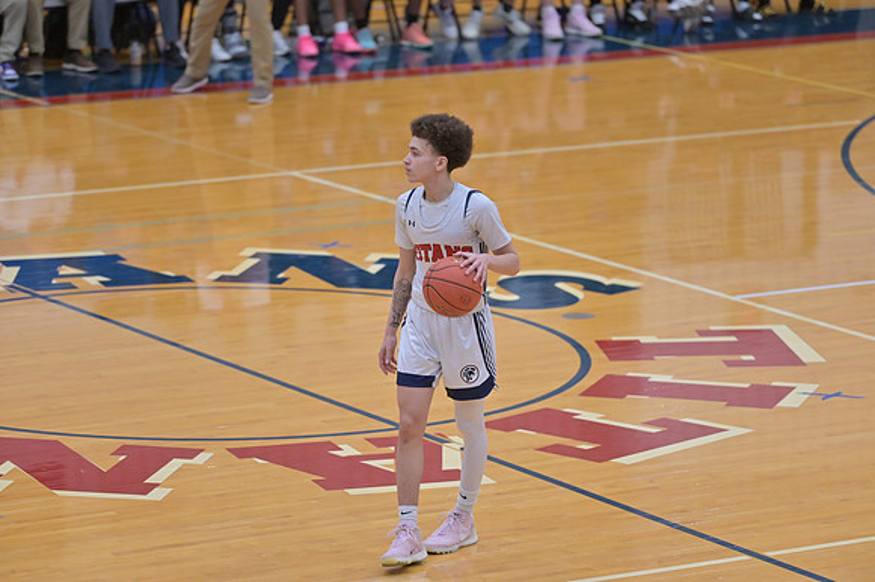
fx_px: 4858
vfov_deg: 6.9
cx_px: 438
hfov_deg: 10.3
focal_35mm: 200
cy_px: 291
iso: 3200
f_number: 4
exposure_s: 1/800
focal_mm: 200
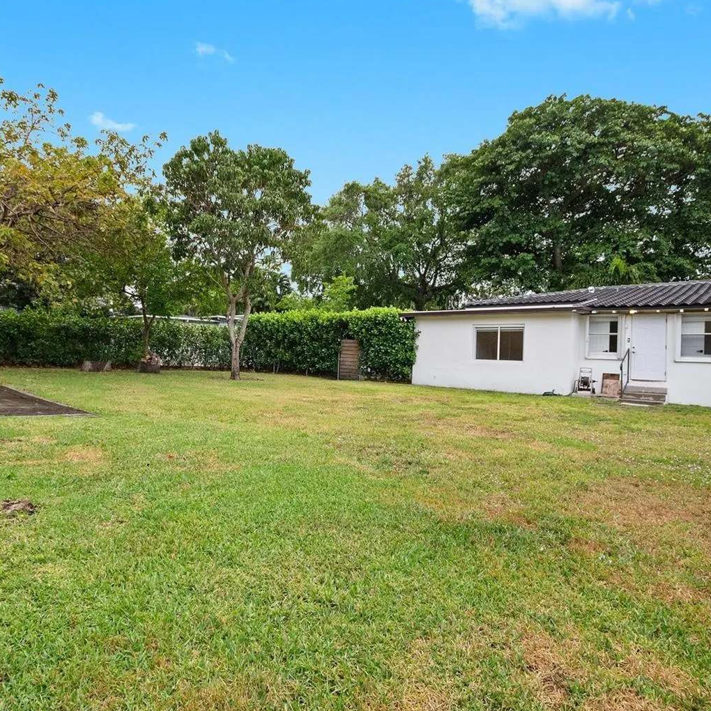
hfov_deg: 74.6
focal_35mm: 20
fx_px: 465
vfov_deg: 74.8
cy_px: 354
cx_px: 319
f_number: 8
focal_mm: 10
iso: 200
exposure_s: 1/250
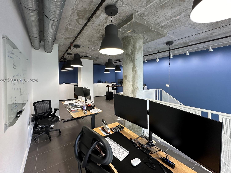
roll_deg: -0.1
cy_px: 81
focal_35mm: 15
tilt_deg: +0.5
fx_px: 100
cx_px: 113
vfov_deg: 81.6
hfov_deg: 98.2
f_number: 2.2
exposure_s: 1/60
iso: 160
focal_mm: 2.22
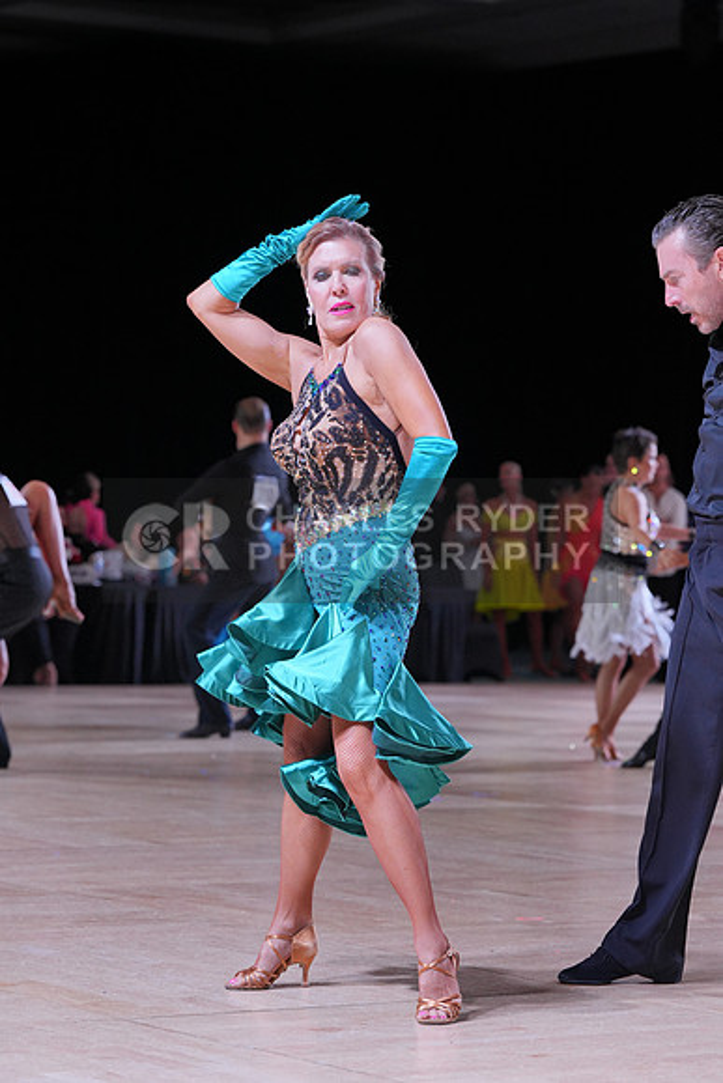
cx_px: 362
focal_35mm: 117
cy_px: 542
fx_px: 3522
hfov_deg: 11.7
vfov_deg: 17.5
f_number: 5.6
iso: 2000
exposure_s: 1/400
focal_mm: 117
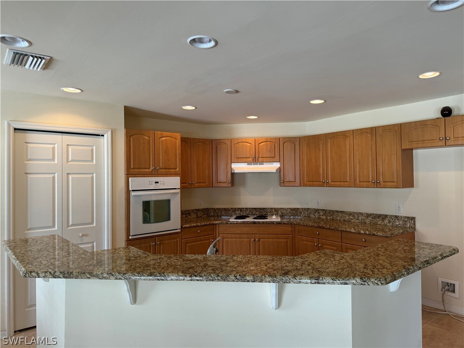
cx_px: 232
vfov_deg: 56.8
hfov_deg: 71.6
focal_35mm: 24
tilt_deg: +1.6
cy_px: 174
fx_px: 322
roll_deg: +0.5
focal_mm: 6.76
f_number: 1.78
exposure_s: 1/120
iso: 160
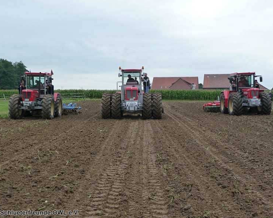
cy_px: 108
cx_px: 144
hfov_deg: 36.6
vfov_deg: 29.7
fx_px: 412
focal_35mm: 51
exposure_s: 1/320
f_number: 4.2
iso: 160
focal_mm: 8
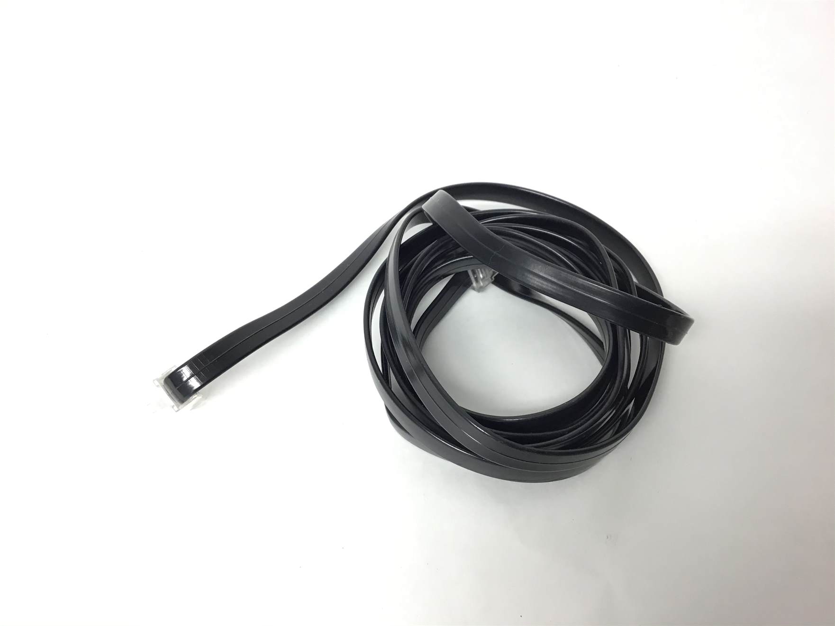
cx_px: 418
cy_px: 313
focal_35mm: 31
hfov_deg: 58.4
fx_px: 748
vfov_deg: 45.4
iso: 80
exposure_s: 1/30
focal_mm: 3.3
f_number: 2.4
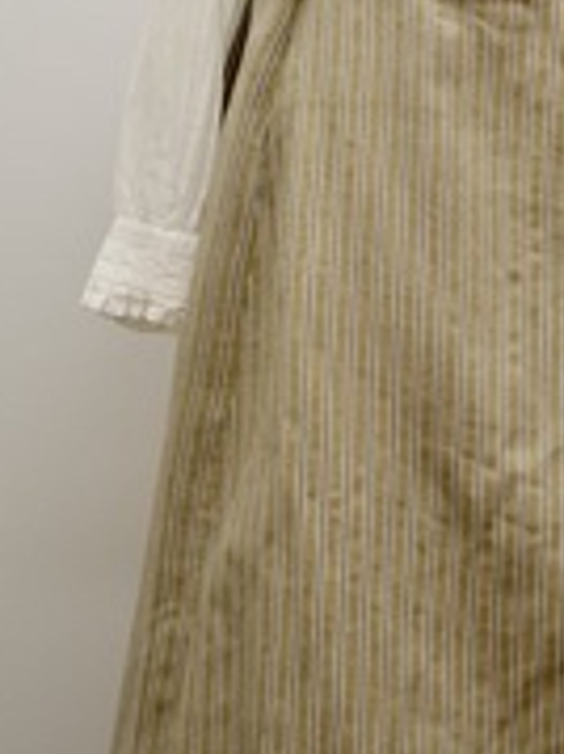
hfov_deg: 10.2
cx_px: 467
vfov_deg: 13.5
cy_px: 97
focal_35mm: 145
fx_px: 3154
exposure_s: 1/200
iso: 1600
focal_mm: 40
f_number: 4.5
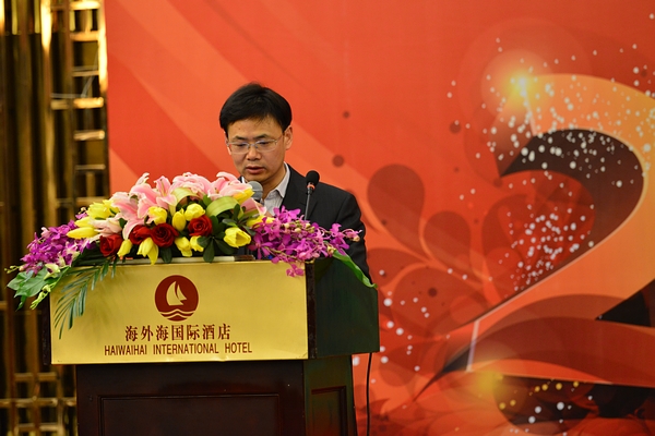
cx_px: 328
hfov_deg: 11.1
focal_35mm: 185
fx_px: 3366
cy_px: 218
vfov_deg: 7.4
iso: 1600
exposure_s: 1/80
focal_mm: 185
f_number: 3.2
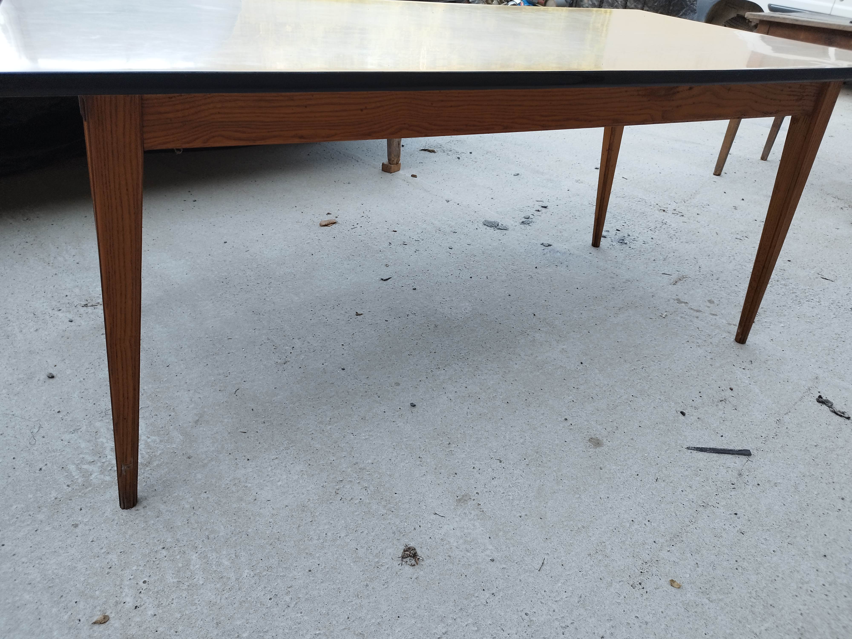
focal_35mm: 24
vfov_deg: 56.8
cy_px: 320
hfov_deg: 71.6
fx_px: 591
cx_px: 426
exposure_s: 1/100
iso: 90
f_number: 1.89
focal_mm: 5.89
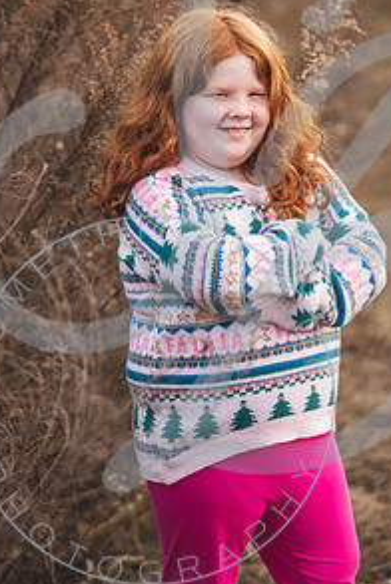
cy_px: 249
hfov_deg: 8.5
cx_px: 239
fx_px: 2617
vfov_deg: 12.7
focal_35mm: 161
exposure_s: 1/320
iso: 500
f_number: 2.8
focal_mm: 105
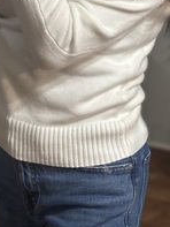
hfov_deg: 11.2
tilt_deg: -7.3
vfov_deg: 14.6
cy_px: -24
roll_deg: +4.2
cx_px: 91
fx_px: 863
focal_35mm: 132
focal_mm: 5.96
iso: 320
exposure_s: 1/24
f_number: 1.6
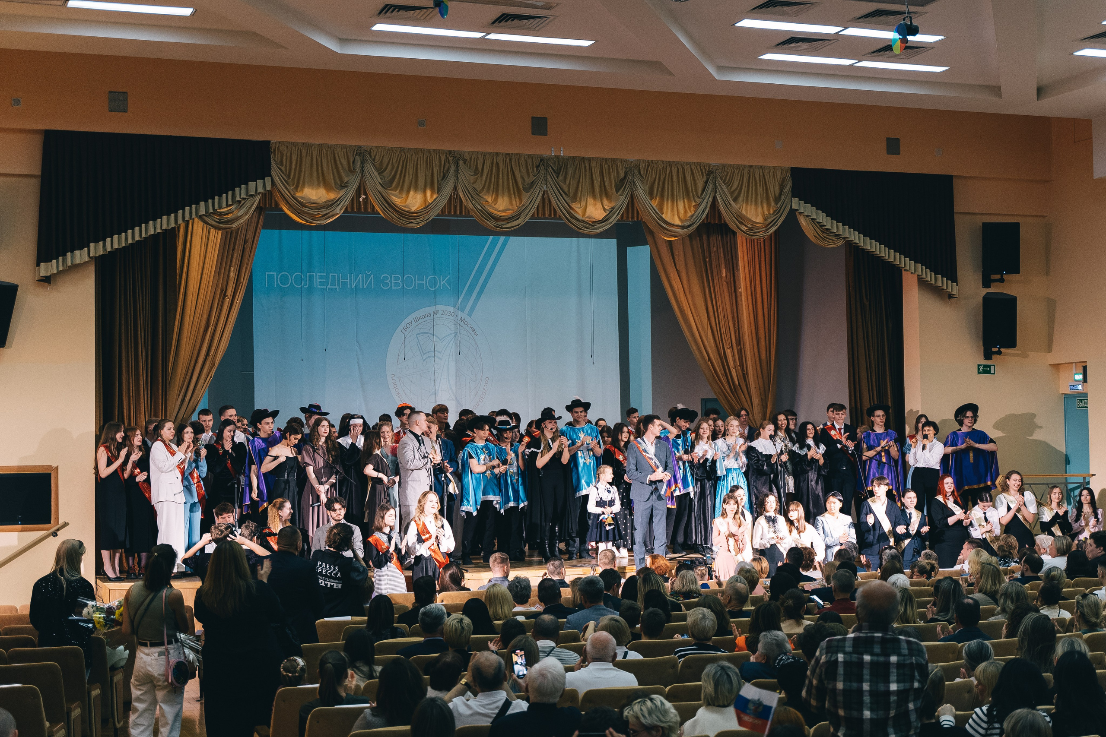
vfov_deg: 24.4
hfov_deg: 35.8
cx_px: 628
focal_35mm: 56
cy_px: 368
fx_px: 1708
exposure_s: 1/125
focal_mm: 49
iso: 1250
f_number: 2.8
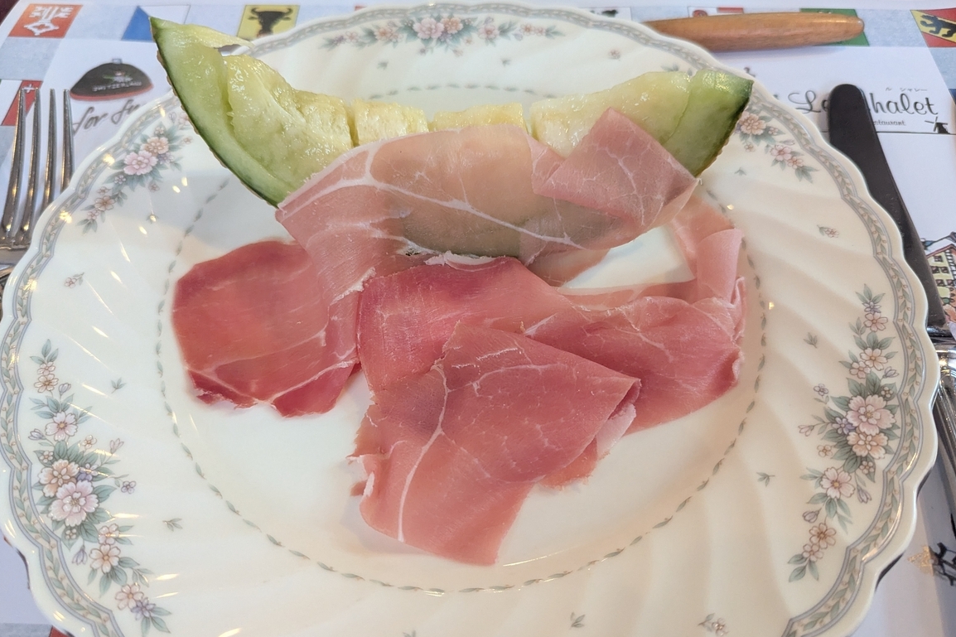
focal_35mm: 26
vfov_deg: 49.5
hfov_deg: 69.4
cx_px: 486
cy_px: 325
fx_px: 690
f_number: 1.85
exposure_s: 1/100
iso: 902
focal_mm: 6.81
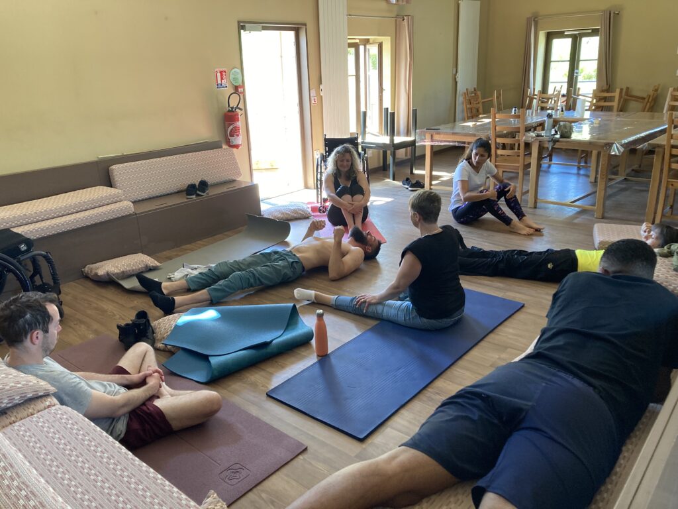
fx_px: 548
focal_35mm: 28
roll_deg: +2.1
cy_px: 254
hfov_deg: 63.4
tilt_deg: -18.1
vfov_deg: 49.7
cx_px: 339
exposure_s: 1/60
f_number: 1.8
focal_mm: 3.99
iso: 125
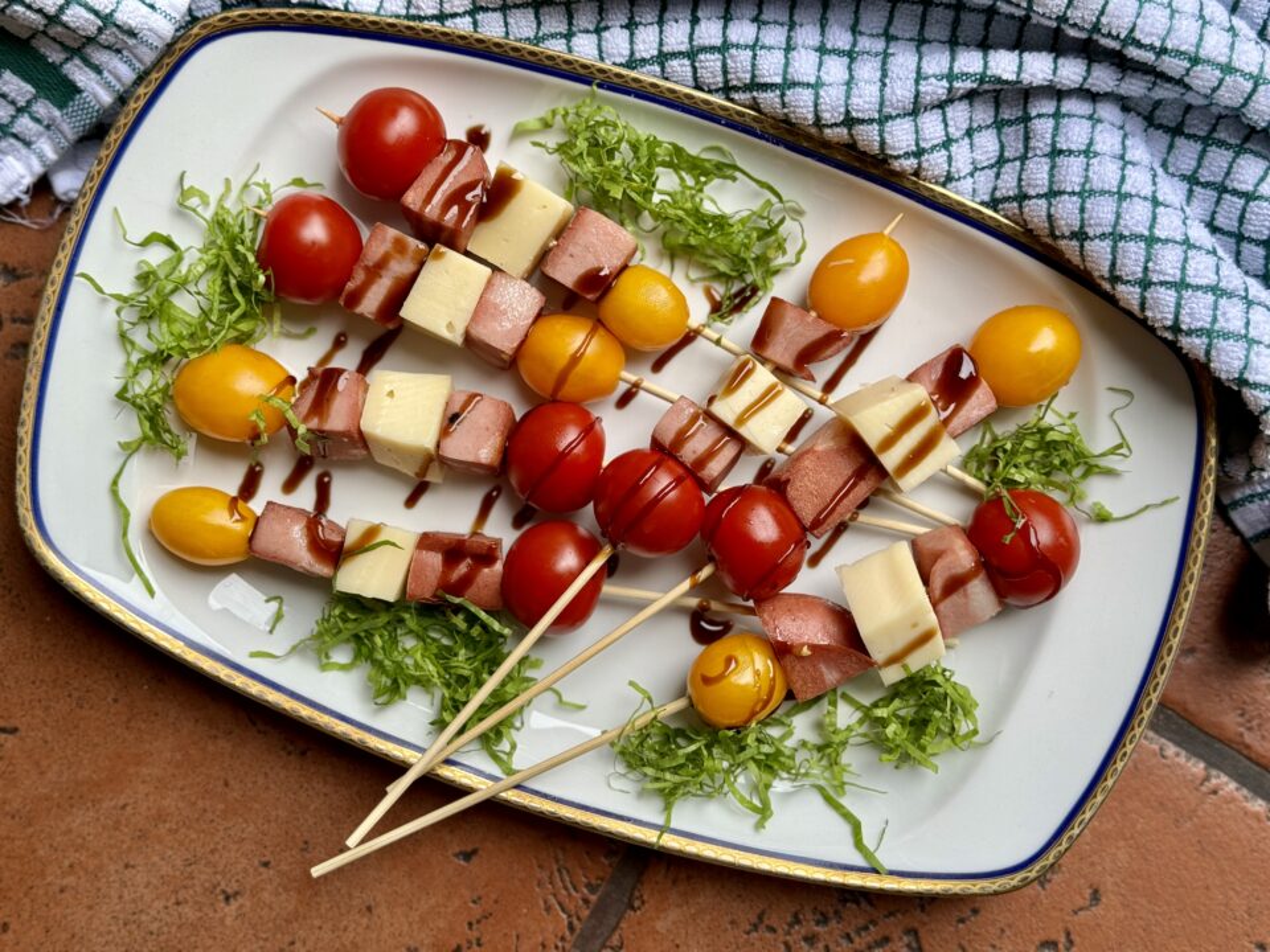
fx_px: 1761
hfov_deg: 39.7
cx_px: 635
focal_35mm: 48
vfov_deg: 30.3
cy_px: 476
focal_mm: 6.76
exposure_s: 1/121
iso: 50
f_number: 1.78
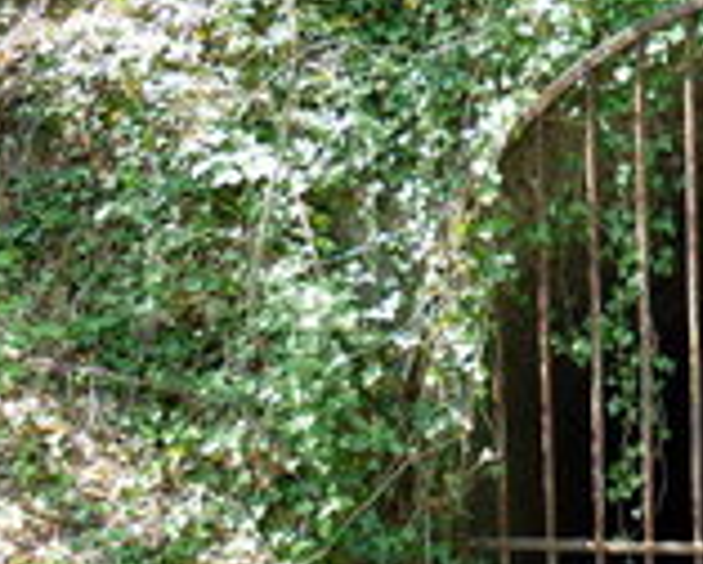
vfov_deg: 19.7
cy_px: 466
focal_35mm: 77
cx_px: 761
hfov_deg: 23.3
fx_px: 1604
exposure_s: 1/30
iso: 80
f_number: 2.8
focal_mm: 5.5
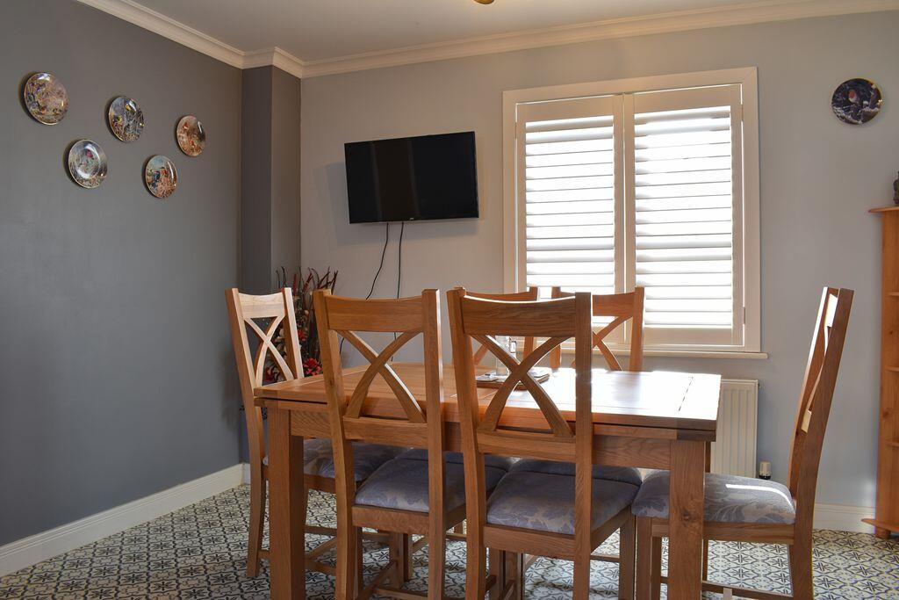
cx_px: 450
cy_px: 300
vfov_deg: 47.9
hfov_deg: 67.4
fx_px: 674
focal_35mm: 27
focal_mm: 18
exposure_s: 1/4
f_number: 13
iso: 100
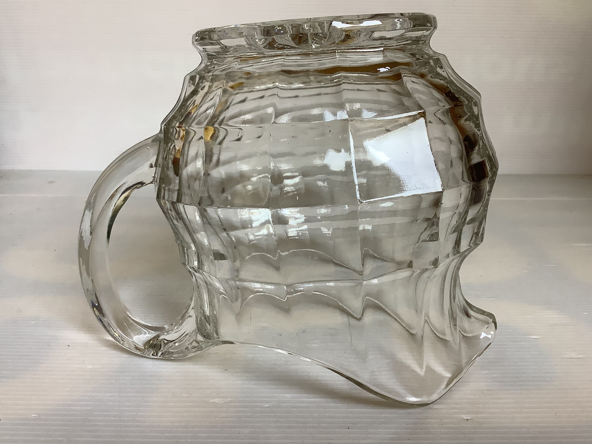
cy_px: 218
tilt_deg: -17.1
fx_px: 547
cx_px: 297
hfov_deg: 56.8
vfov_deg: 44.2
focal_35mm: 32
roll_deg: -0.1
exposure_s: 1/50
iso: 64
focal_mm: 3.3
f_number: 2.4
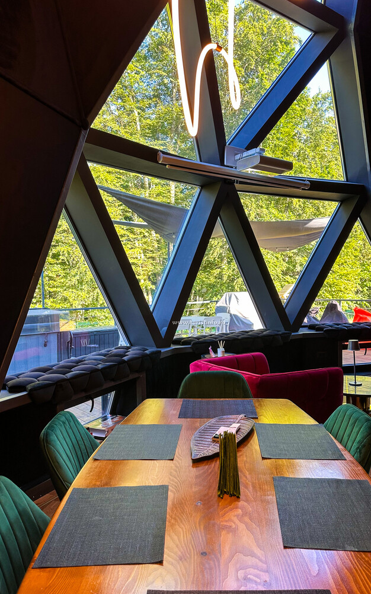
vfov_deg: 70.4
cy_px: 301
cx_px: 194
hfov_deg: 47.6
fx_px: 421
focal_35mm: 26
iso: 100
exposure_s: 1/100
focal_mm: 6.86
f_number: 1.8
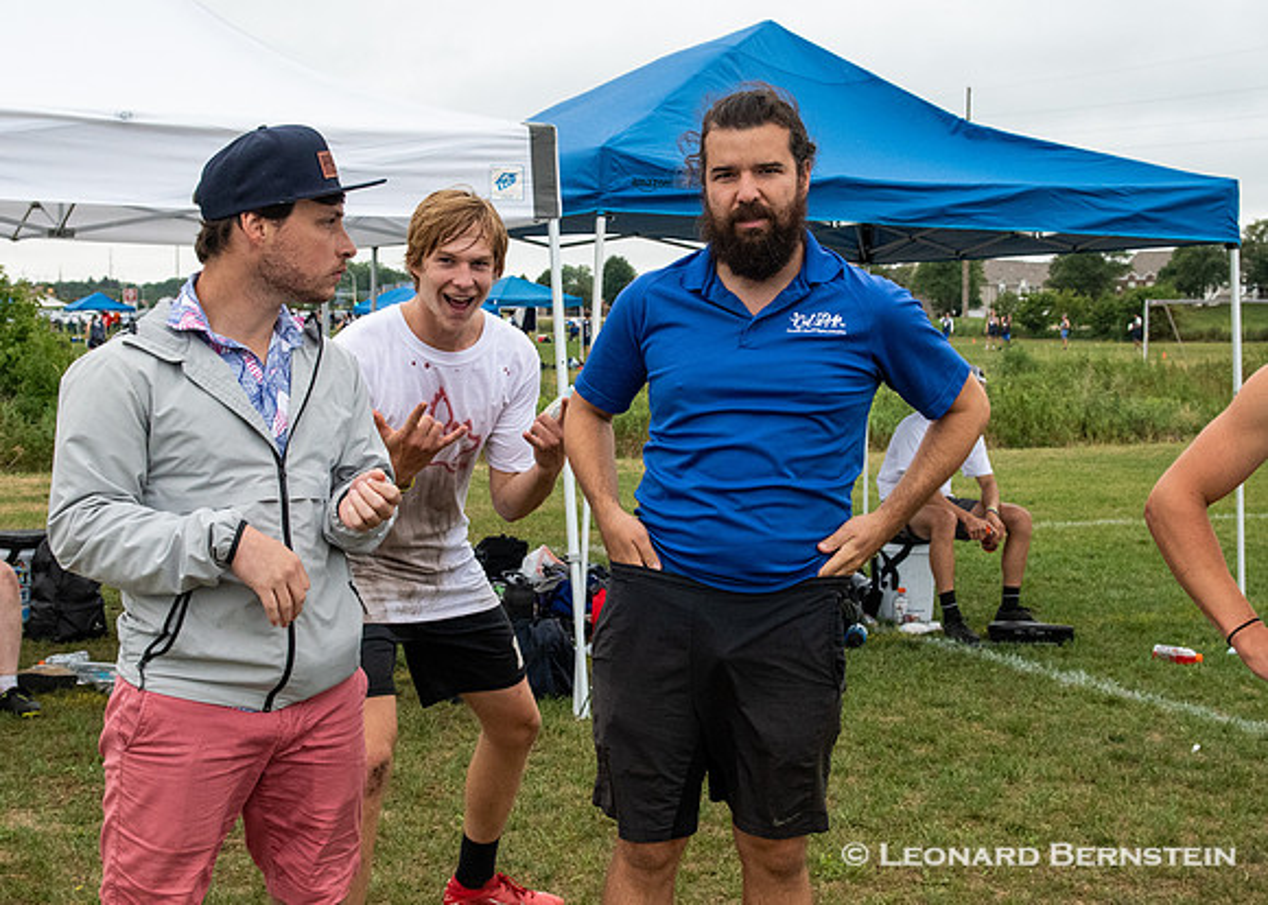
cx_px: 606
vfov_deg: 28.0
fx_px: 1814
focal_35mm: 50
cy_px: 445
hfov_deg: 38.5
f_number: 6.3
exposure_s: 1/640
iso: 1600
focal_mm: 26
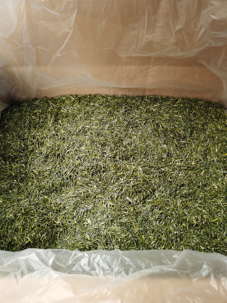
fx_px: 236
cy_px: 152
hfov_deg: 51.3
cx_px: 114
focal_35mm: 27
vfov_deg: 65.3
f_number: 1.8
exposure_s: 1/100
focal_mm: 5.58
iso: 100
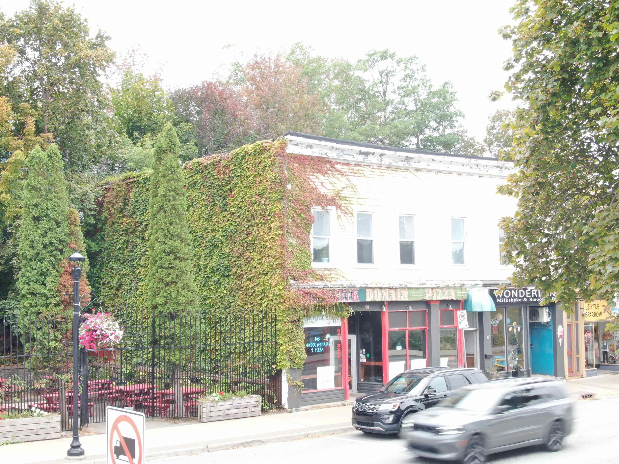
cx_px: 310
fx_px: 858
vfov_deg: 30.3
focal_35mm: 48
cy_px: 232
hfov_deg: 39.7
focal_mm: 8.6
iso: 100
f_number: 3.8
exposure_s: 1/30
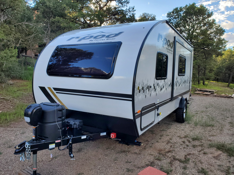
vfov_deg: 53.1
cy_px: 88
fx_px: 176
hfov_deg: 67.3
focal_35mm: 26
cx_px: 117
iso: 50
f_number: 2.4
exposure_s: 1/316
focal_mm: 4.3
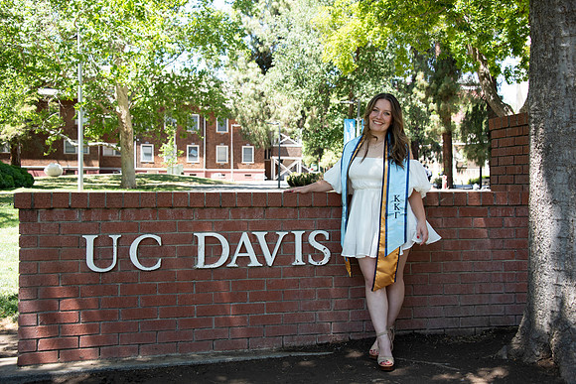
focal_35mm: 44
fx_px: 704
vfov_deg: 30.5
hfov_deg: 44.5
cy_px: 192
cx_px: 288
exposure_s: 1/400
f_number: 5.6
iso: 640
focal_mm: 44
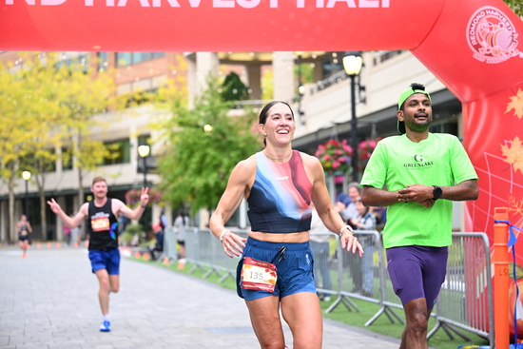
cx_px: 262
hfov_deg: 24.2
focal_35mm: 84
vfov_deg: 16.3
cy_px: 174
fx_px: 1221
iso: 1250
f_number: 2.8
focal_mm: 84
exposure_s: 1/1250
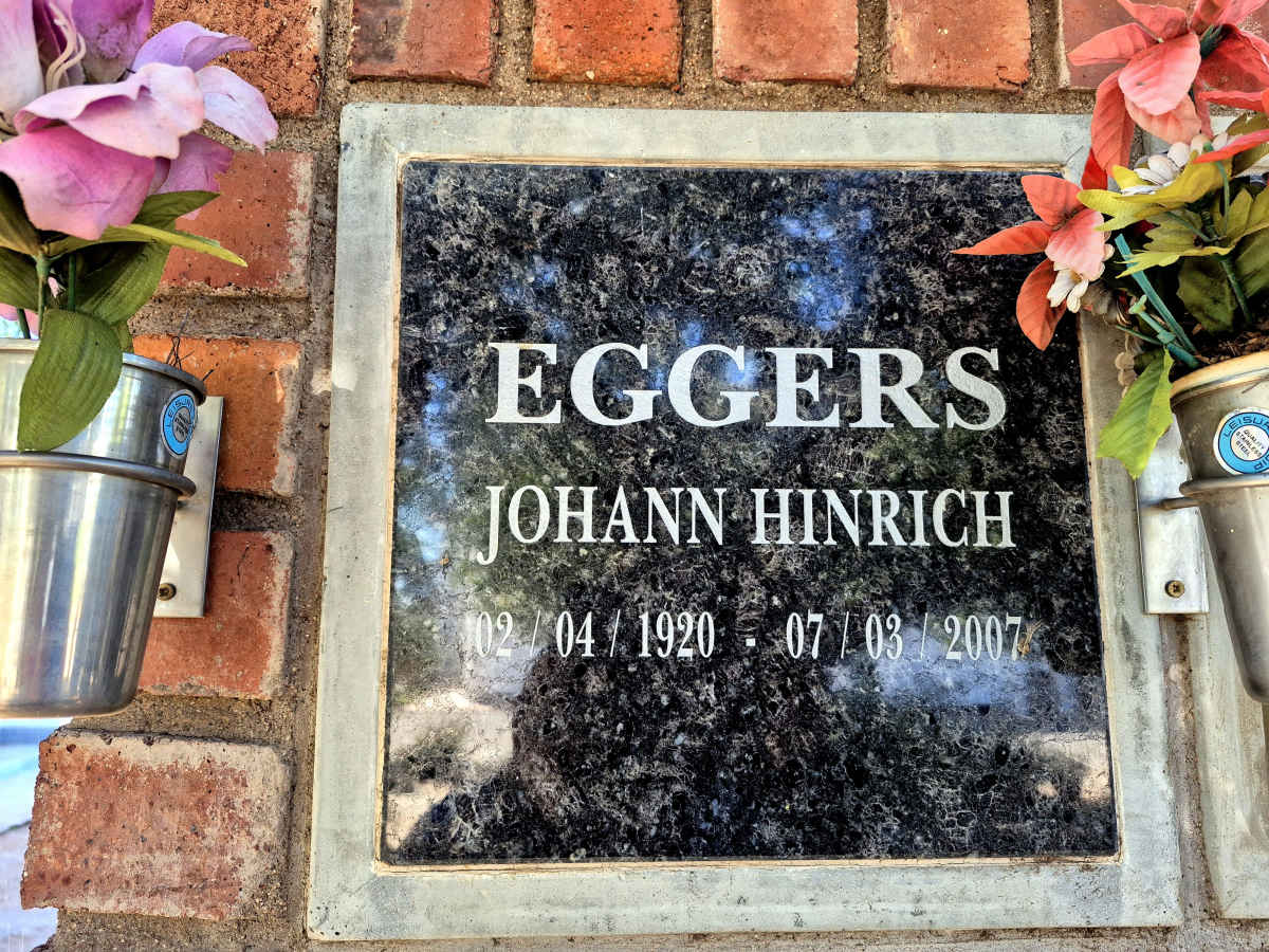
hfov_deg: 73.9
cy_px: 476
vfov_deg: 58.9
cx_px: 634
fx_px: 843
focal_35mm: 23
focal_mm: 5.4
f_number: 1.8
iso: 160
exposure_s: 1/180
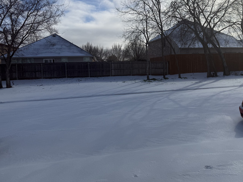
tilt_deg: -2.2
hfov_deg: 71.6
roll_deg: +1.6
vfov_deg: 56.8
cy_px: 91
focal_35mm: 24
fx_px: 168
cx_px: 122
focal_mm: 6.76
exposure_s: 1/14286
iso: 100
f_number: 1.78
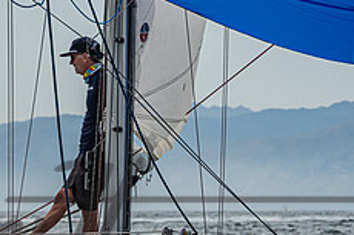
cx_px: -170
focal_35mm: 385
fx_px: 3783
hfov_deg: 5.3
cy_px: 205
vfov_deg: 3.6
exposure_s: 1/2500
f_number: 8
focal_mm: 125
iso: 400
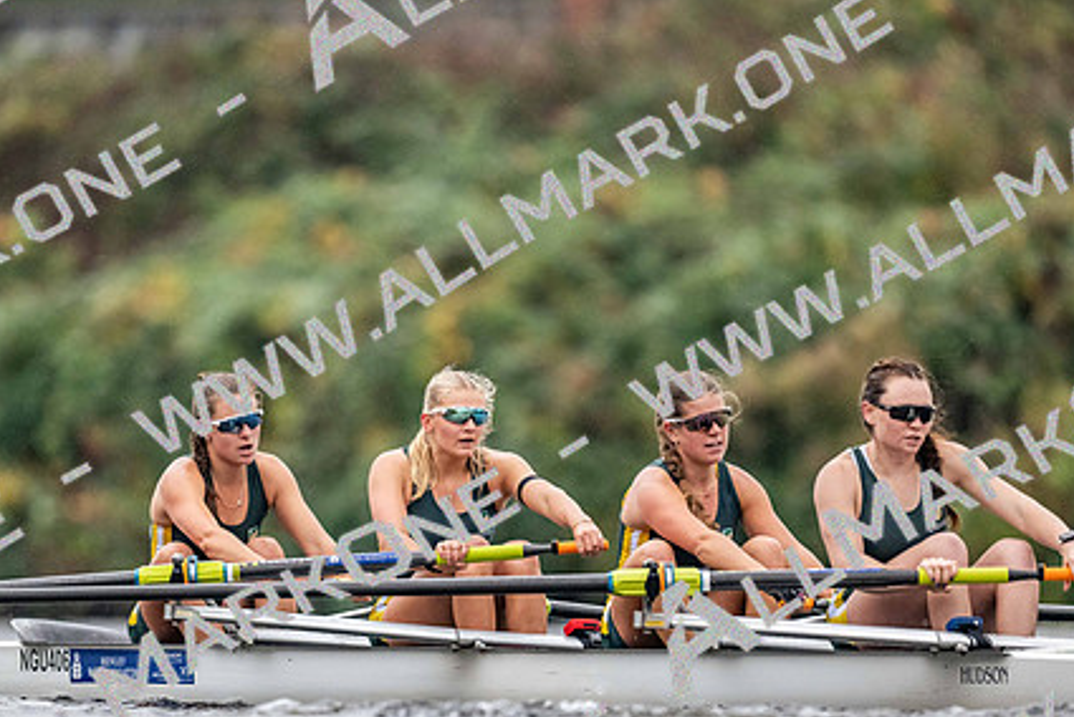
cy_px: 461
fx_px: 24419
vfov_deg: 1.7
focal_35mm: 818
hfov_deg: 2.5
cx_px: 445
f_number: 4
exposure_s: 1/2500
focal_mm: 600
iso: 3600
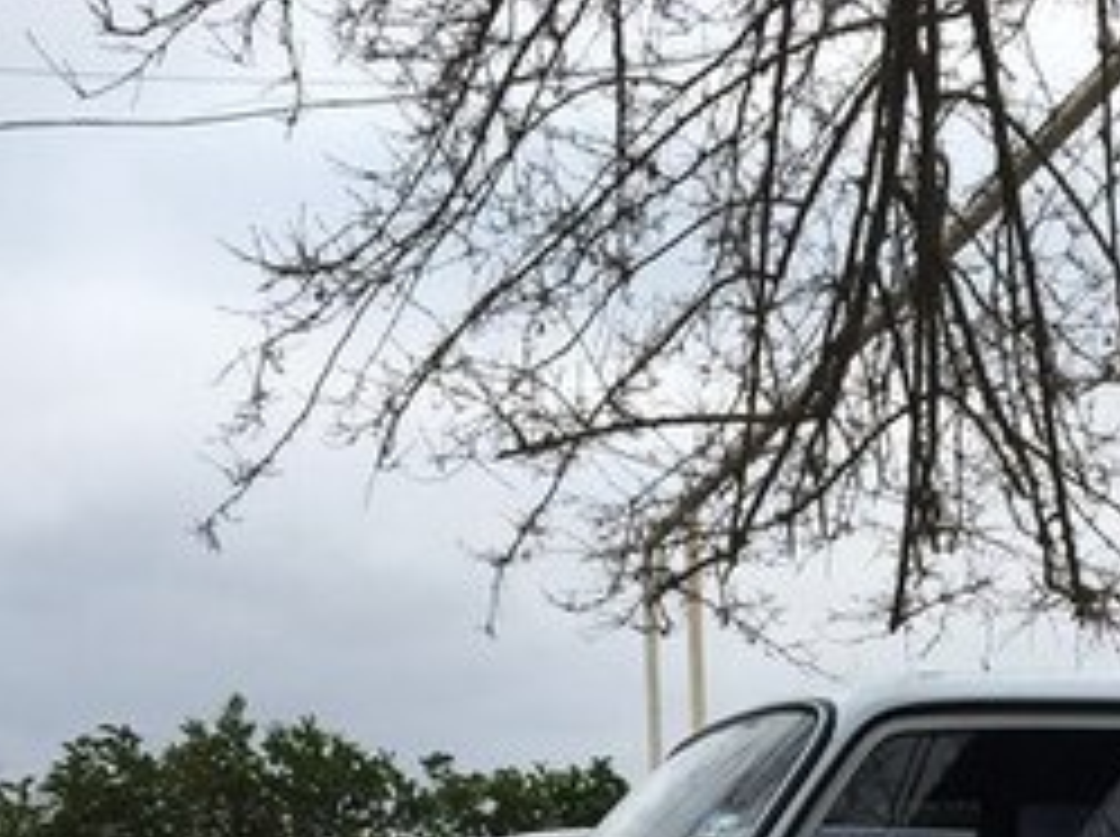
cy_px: 1060
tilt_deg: -2.6
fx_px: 2488
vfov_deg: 17.9
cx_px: 976
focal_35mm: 77
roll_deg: +0.2
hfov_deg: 24.7
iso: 25
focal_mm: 4.15
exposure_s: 1/884
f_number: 2.2
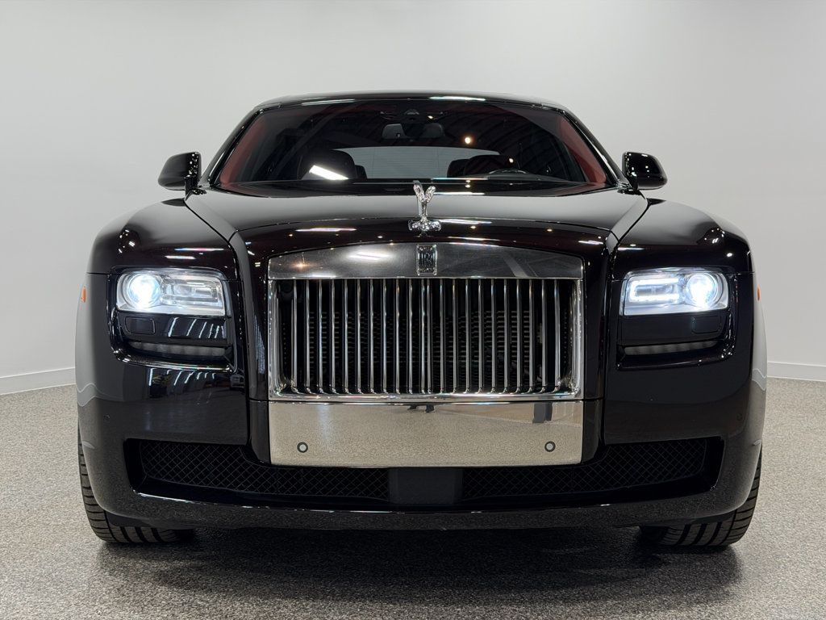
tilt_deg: -5.1
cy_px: 310
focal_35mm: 48
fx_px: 1145
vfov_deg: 30.3
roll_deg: -0.5
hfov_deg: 39.7
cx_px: 413
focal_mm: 6.76
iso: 50
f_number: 1.78
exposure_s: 1/151
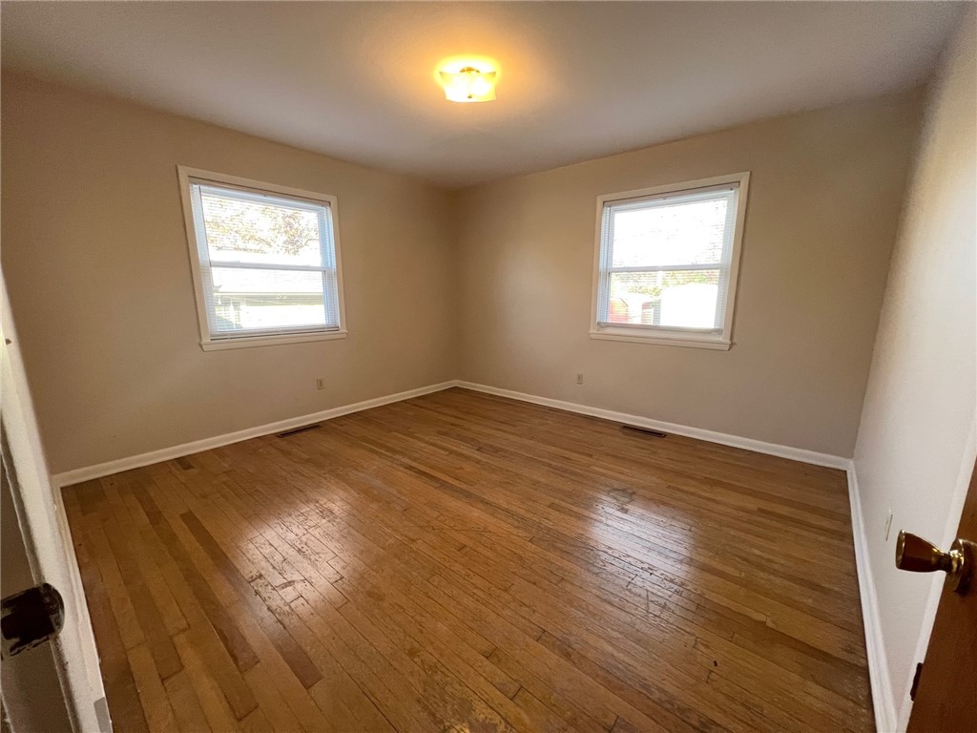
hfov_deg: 106.2
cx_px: 488
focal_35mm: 13
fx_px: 367
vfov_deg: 89.9
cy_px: 366
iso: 250
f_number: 1.8
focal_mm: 1.57
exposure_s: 1/60
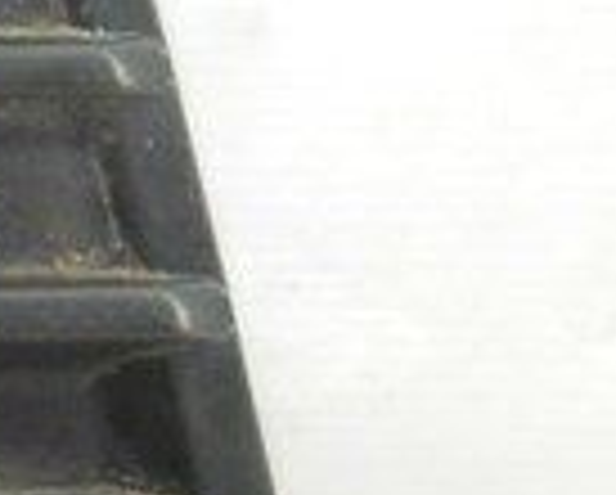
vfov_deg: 8.3
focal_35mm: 187
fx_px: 3414
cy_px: 270
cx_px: -643
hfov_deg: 9.6
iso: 200
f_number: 3.1
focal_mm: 6.72
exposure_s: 1/30
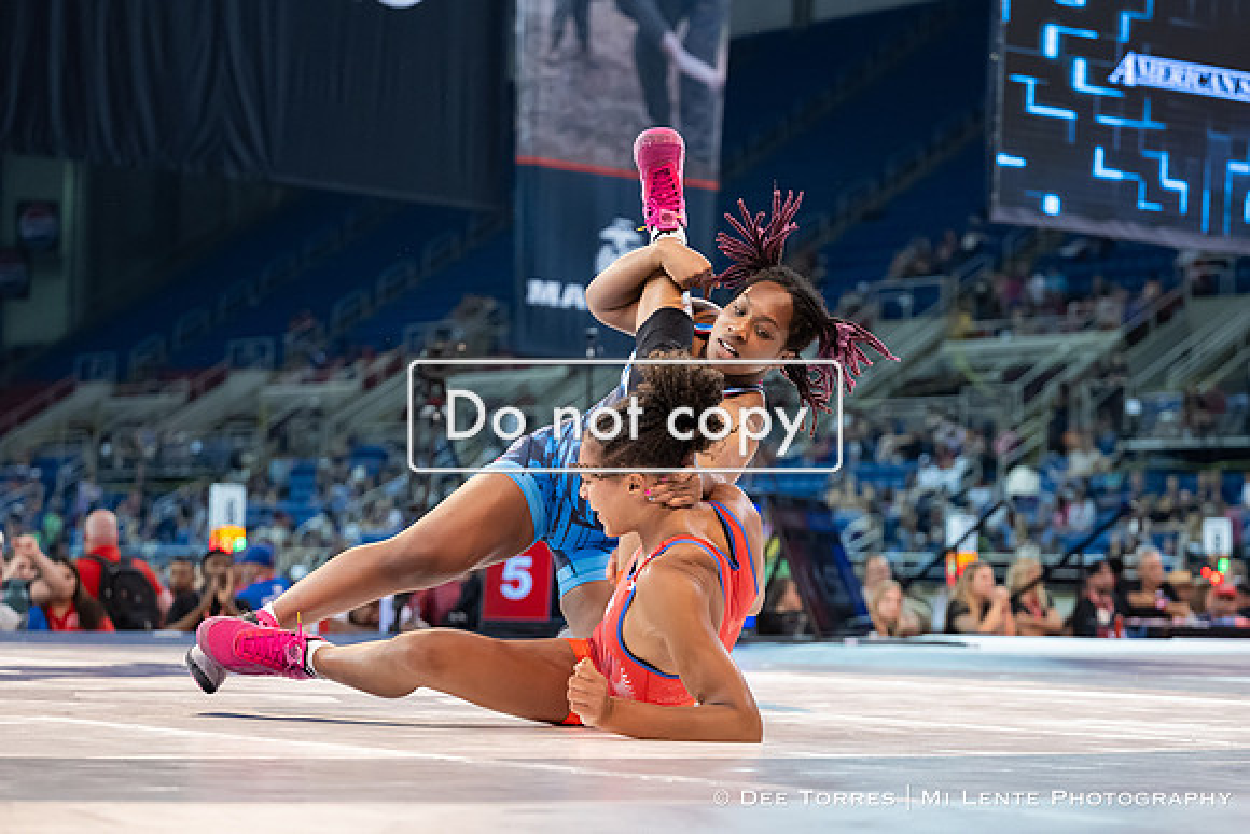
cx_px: 674
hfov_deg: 21.1
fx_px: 3362
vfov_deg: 14.1
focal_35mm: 97
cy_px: 551
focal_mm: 70
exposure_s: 1/800
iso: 2500
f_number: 2.8
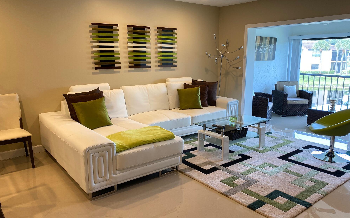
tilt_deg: -12.5
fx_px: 267
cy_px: 115
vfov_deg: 44.5
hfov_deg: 66.5
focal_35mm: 28
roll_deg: +0.0
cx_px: 174
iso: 64
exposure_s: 1/60
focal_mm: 4.25
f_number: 1.8
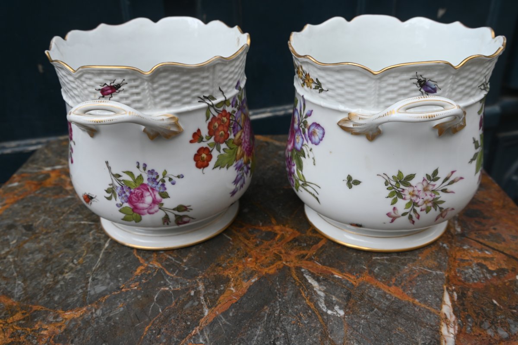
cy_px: 172
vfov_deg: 40.0
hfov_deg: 57.2
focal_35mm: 33
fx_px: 475
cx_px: 259
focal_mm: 22
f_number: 5.6
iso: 140
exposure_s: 1/250
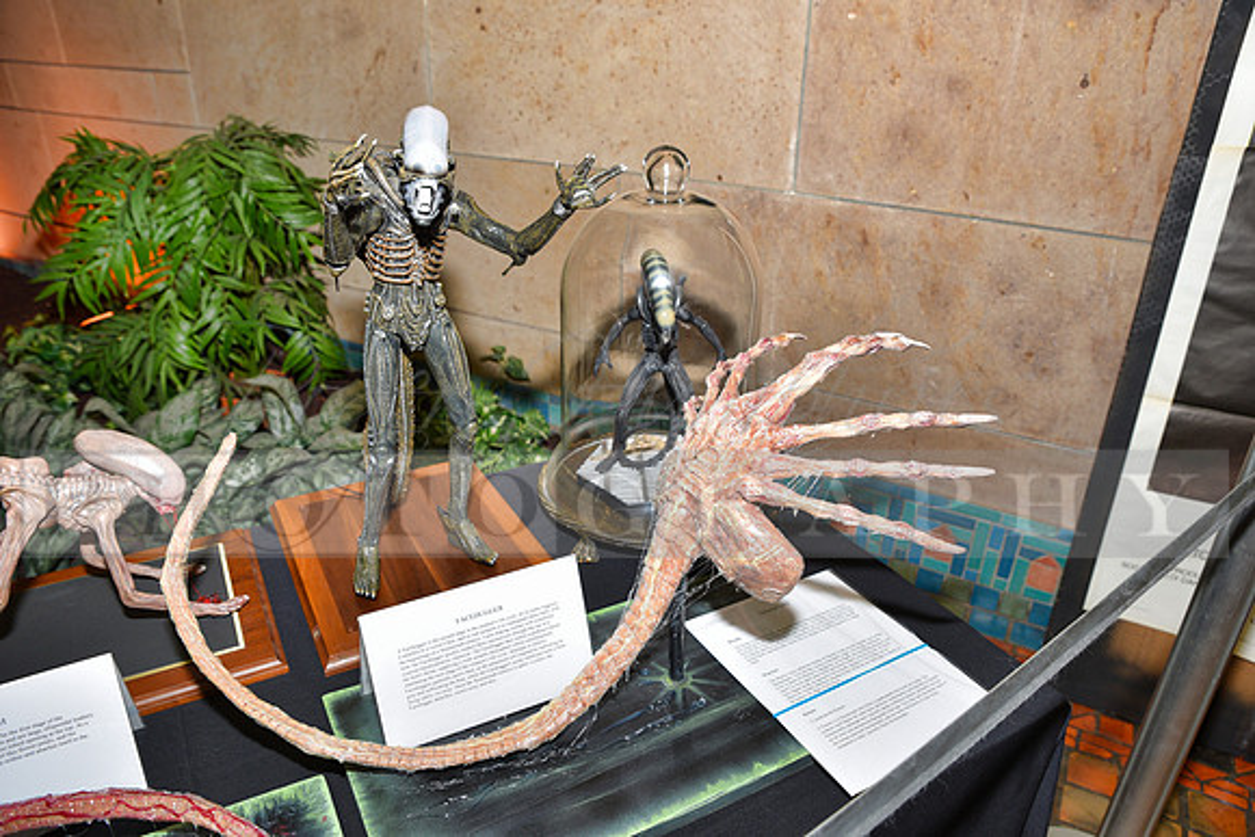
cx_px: 628
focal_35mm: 24
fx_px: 837
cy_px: 418
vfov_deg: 53.2
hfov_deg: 73.7
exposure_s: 1/60
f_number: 5
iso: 200
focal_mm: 24
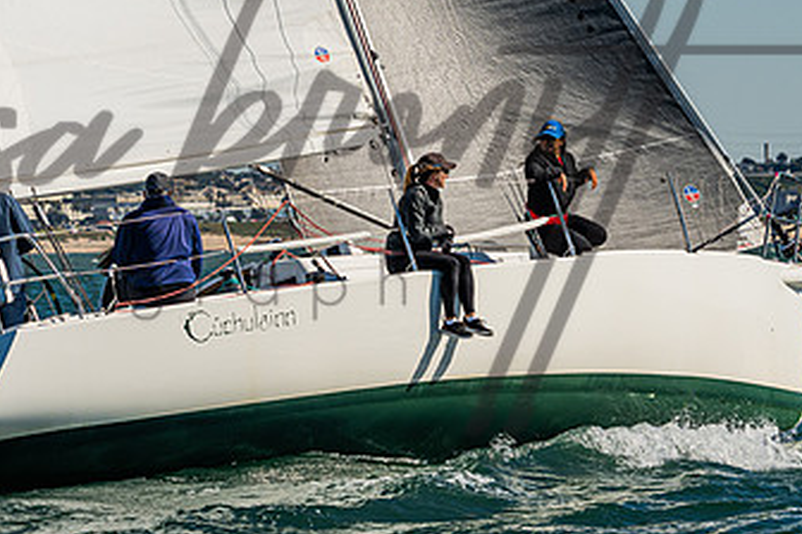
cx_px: 381
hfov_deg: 5.5
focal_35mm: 377
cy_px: 57
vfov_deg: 3.6
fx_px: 8398
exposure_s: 1/2000
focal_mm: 175
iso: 400
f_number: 9
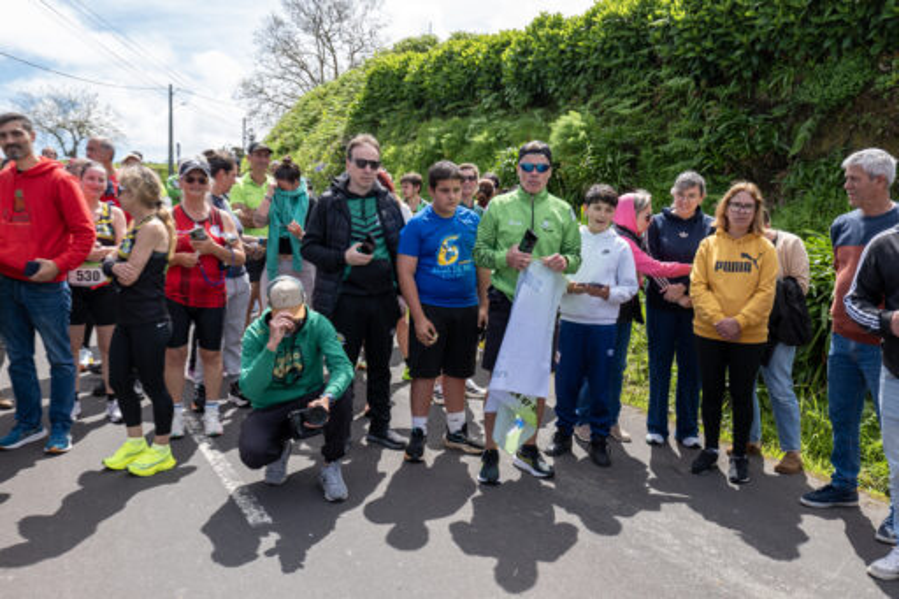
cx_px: 450
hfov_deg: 60.3
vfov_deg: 42.3
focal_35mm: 31
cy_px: 300
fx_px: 774
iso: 200
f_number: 8
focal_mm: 31
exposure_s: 1/200
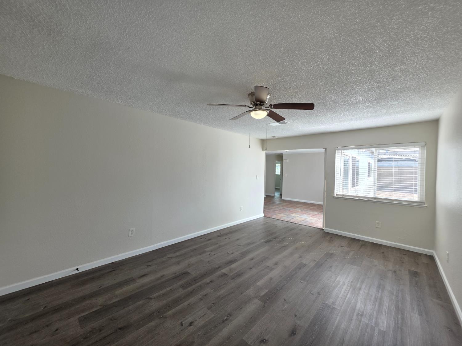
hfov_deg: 106.2
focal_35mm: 13
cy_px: 173
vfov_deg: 89.9
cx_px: 231
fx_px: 174
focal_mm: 2.2
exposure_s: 1/120
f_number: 1.9
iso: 40
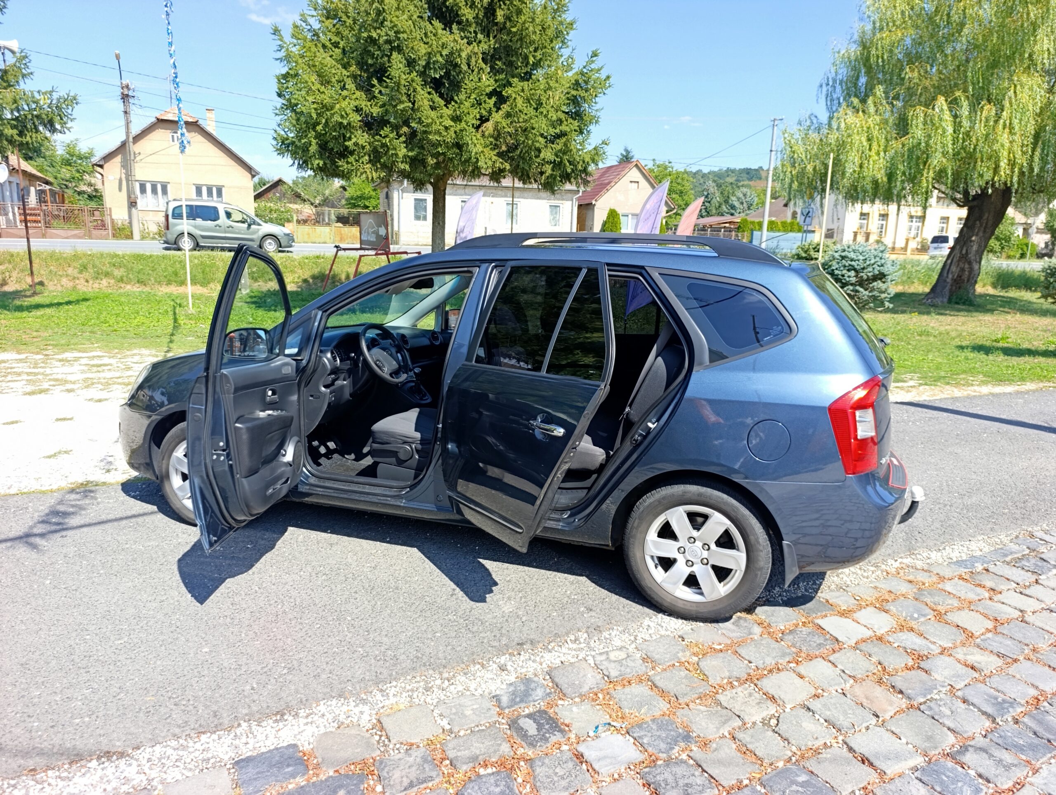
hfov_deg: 73.8
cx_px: 528
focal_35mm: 23
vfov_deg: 59.0
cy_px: 398
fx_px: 703
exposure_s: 1/424
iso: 50
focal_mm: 6.14
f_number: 1.6
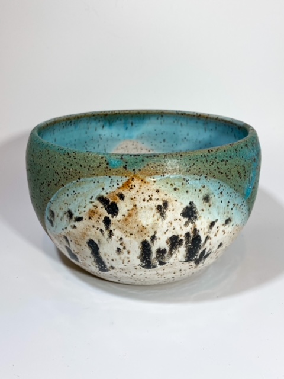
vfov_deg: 67.3
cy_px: 190
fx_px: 284
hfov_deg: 53.1
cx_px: 142
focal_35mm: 26
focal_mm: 4.25
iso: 32
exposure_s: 1/180
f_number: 1.8
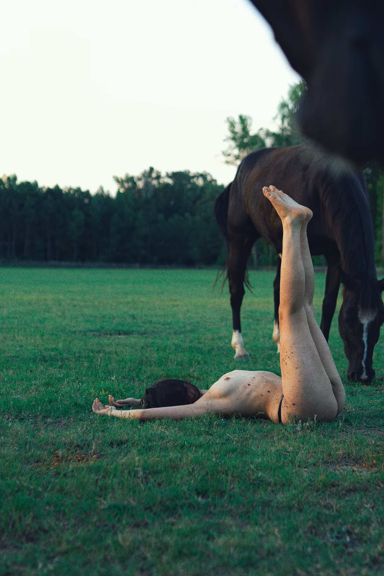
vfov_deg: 34.4
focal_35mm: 58
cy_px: 251
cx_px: 266
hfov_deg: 23.2
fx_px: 928
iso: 250
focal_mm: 35
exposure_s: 1/1250
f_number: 2
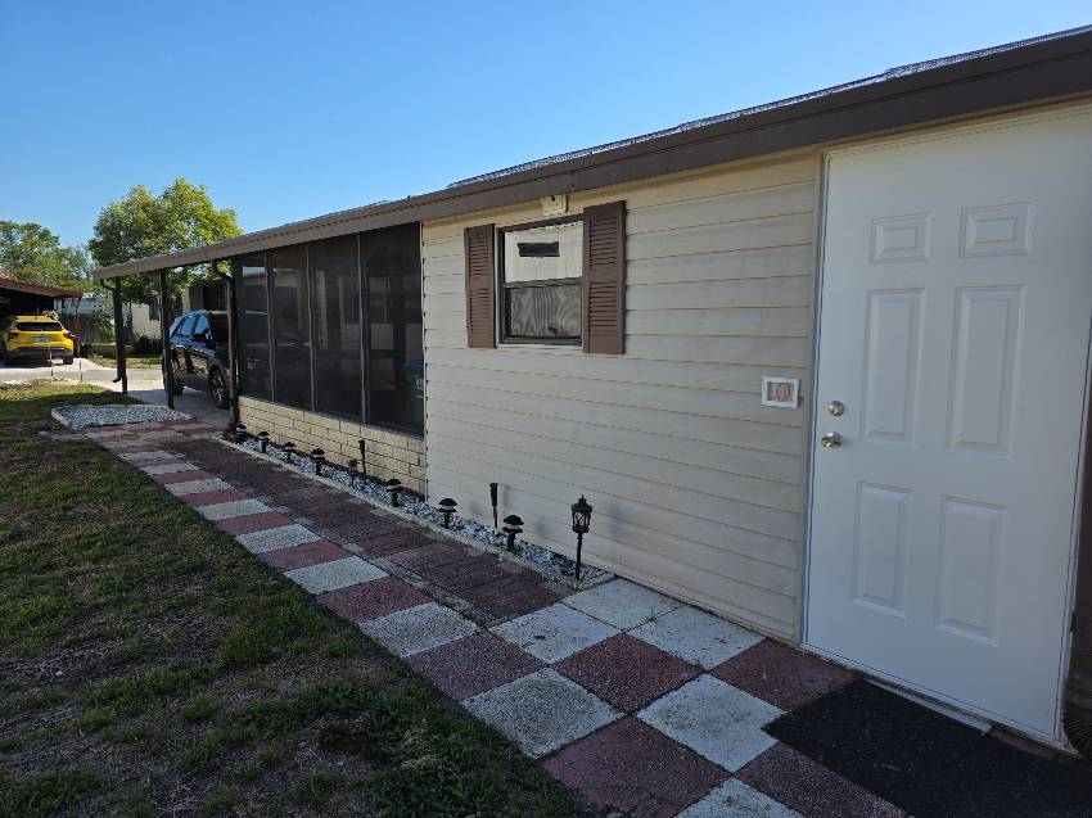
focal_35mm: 23
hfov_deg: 73.9
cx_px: 546
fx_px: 725
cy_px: 409
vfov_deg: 58.9
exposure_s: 1/3972
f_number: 1.7
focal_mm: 6.3
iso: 80
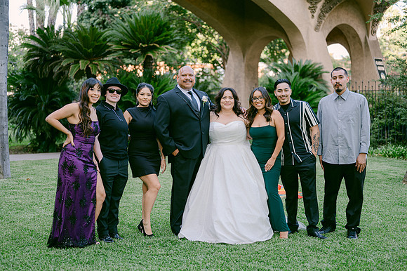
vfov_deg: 25.8
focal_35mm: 52
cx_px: 194
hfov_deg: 37.9
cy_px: 136
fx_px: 592
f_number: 2
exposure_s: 1/200
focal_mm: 50
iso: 100
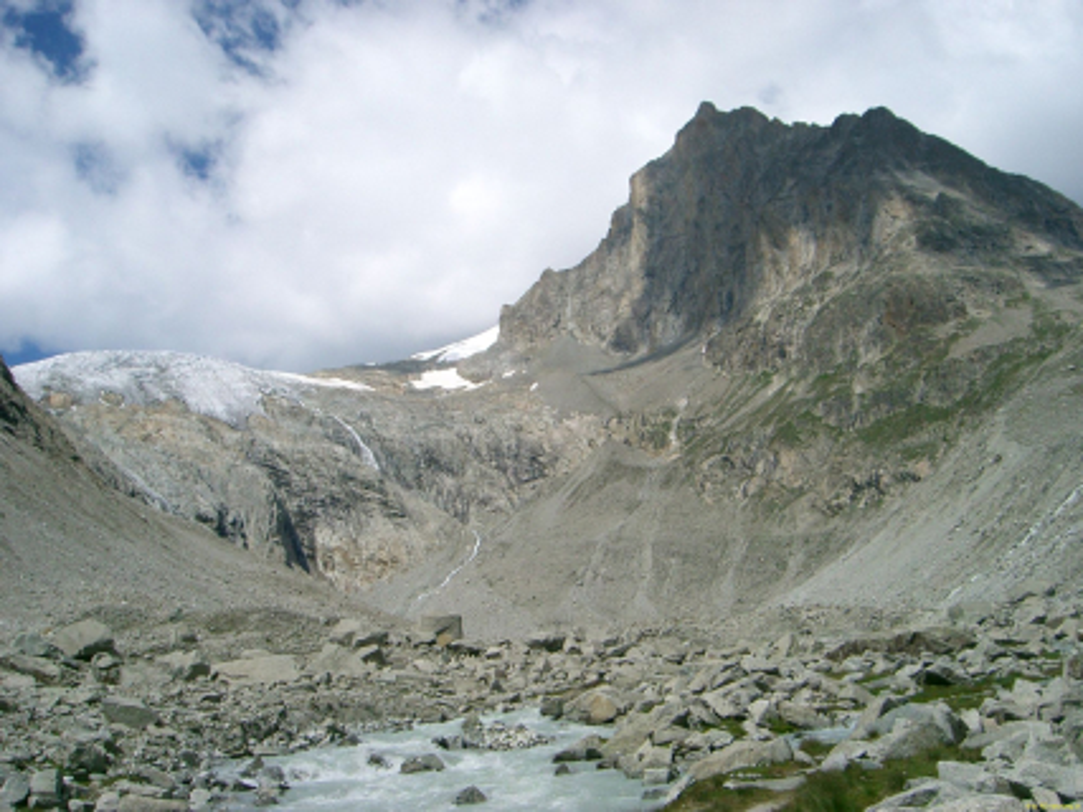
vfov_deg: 36.8
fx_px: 1220
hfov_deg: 47.9
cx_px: 542
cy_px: 406
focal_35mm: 39
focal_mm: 8
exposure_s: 1/2000
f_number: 4.8
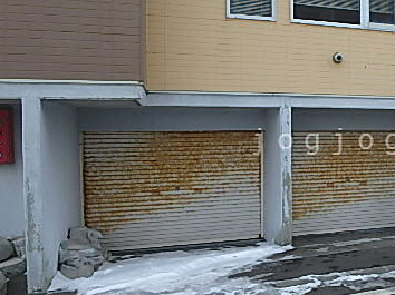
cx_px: 329
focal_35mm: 38
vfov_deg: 37.7
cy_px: 141
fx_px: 433
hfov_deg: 45.9
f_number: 3.5
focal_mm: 3.7
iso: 125
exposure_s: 1/250
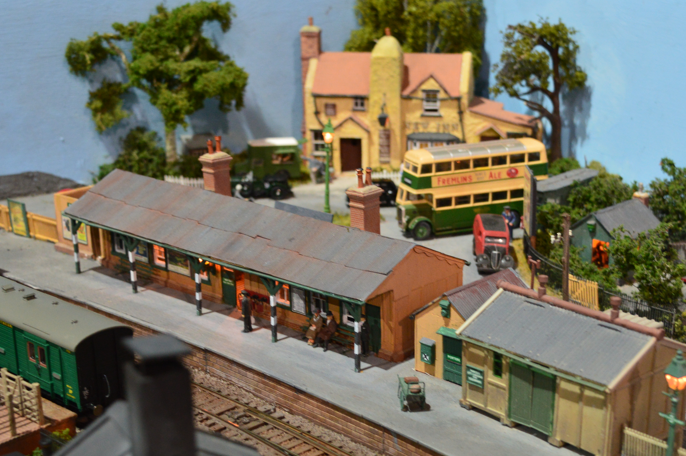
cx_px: 391
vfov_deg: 20.6
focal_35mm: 66
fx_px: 1251
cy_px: 275
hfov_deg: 30.6
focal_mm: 31
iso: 800
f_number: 6.3
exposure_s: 1/15
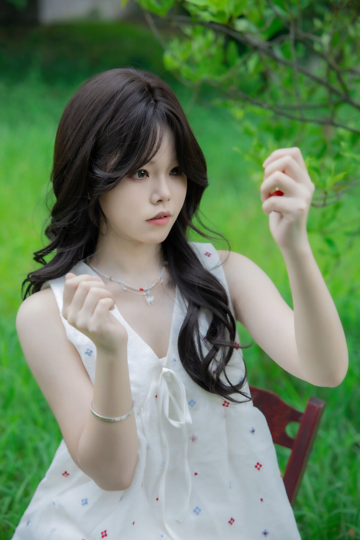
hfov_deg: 22.6
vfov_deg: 33.4
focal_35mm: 60
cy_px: 270
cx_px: 180
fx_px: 900
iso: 250
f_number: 2.8
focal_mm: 60
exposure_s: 1/160
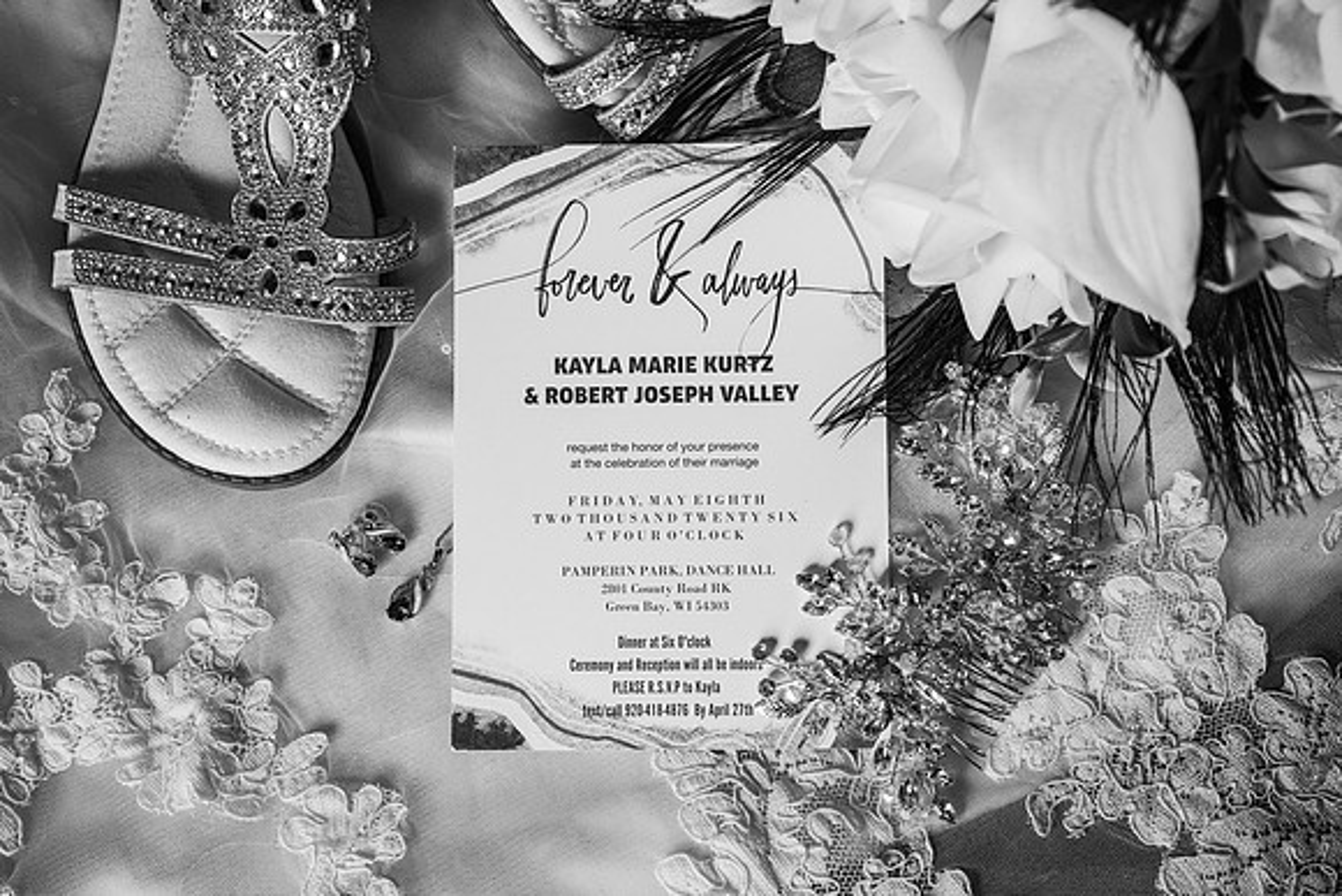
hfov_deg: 37.5
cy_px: 466
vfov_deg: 25.5
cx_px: 629
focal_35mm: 53
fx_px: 1975
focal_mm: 48
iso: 500
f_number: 5.6
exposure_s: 1/250
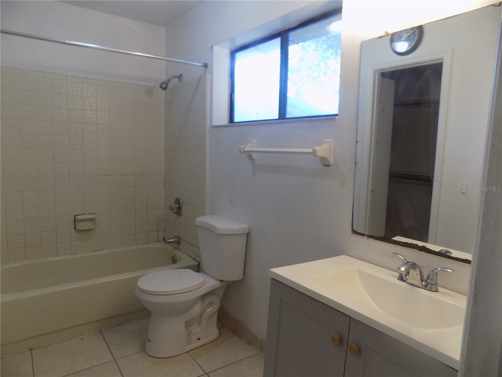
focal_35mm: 23
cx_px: 251
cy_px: 188
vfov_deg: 58.9
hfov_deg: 73.9
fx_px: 334
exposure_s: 1/30
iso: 140
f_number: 3.1
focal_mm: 4
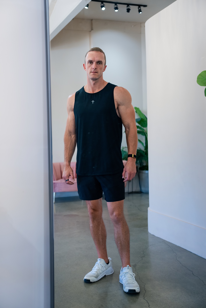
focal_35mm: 42
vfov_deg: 46.4
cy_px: 154
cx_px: 103
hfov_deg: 31.9
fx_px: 360
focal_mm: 42
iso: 500
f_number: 2.8
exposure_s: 1/250
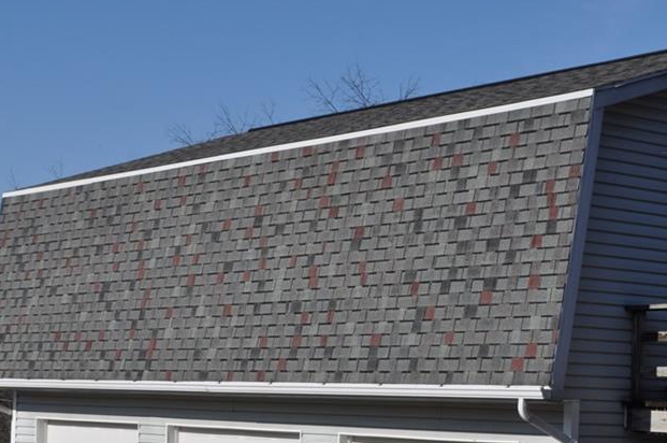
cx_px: 306
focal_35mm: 89
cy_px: 341
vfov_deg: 15.2
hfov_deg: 22.9
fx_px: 1646
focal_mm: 36
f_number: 11
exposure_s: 1/500
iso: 200
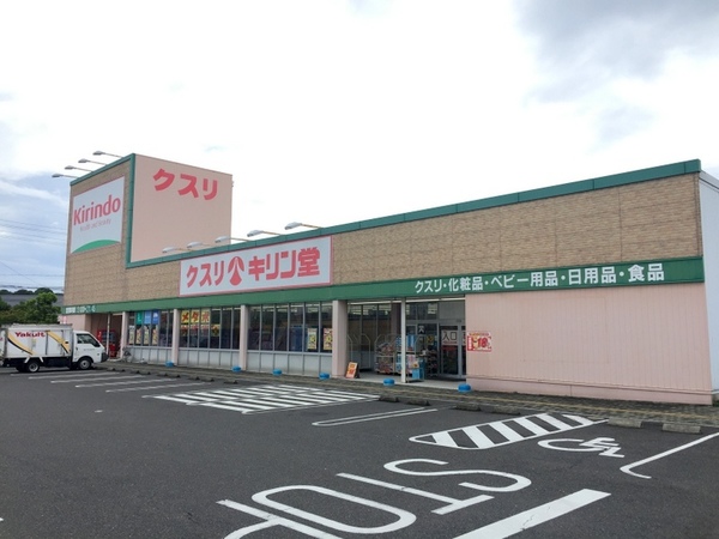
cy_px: 270
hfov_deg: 61.7
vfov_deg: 48.2
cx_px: 360
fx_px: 602
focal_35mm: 29
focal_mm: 4.15
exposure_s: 1/989
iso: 32
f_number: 2.2
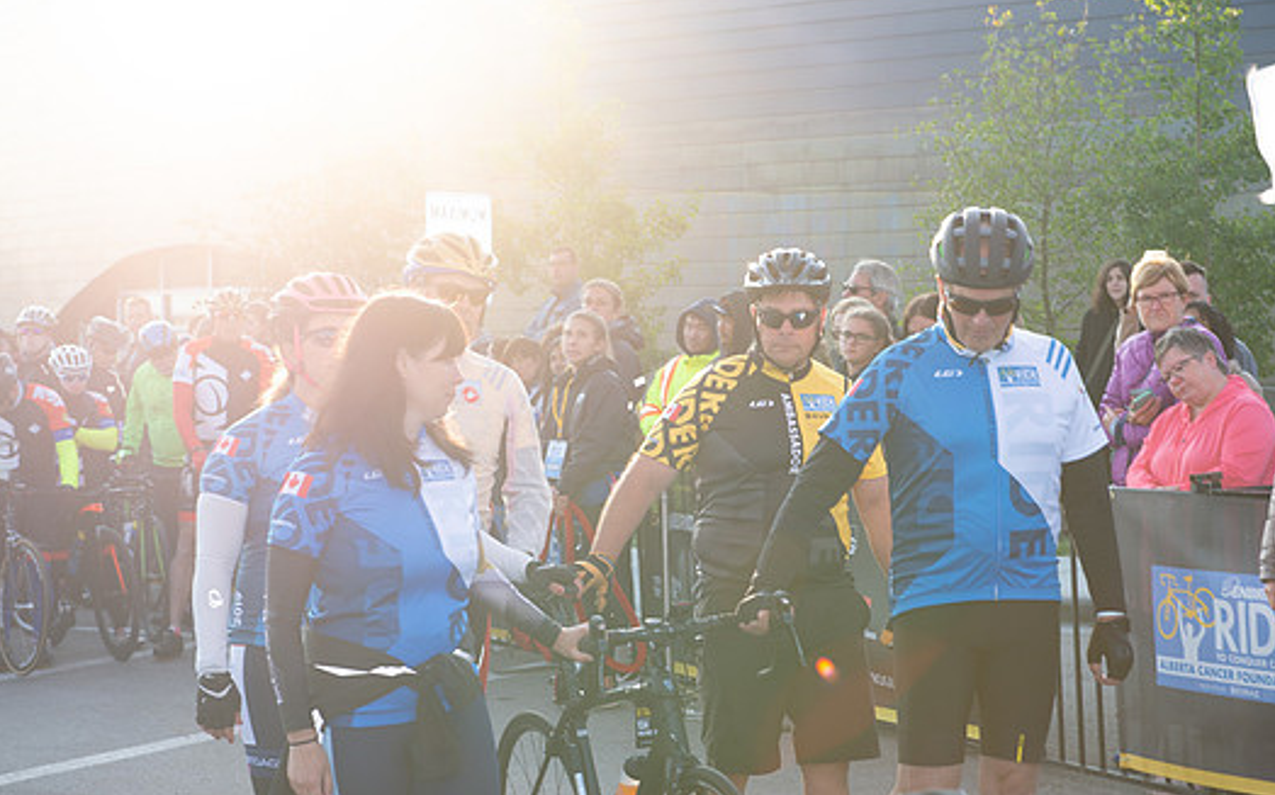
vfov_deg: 16.5
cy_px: 436
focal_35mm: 79
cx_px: 664
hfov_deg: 26.2
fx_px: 2744
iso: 200
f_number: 8
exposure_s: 1/100
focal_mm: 70
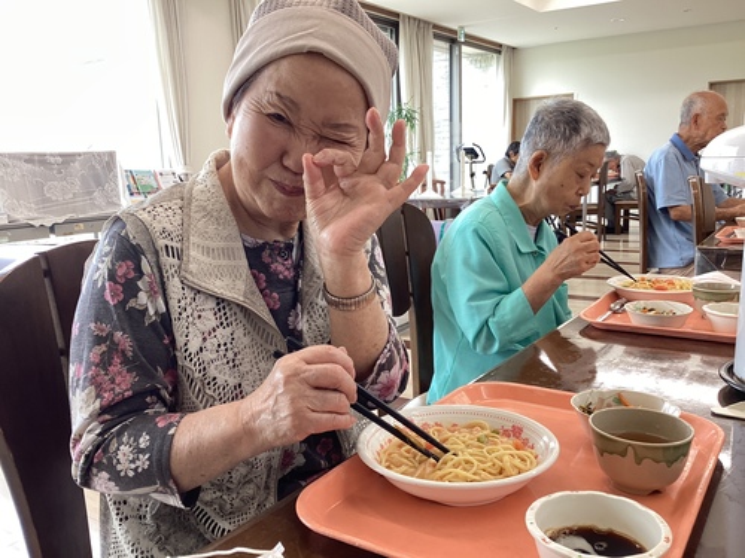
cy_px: 279
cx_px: 372
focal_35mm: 31
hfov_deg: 58.4
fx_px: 667
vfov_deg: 45.4
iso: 50
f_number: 2.4
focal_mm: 3.3
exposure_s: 1/60
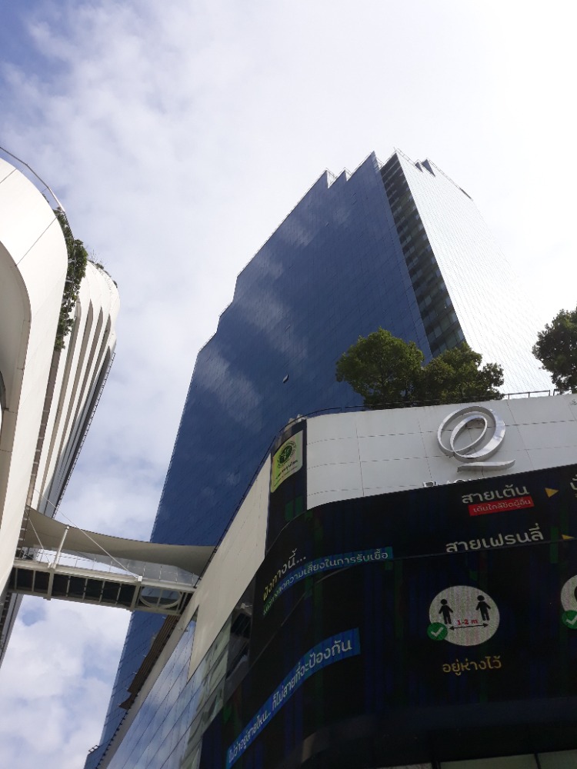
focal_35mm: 27
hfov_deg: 51.4
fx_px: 600
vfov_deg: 65.3
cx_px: 288
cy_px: 384
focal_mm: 3.71
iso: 40
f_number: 1.7
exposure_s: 1/2506
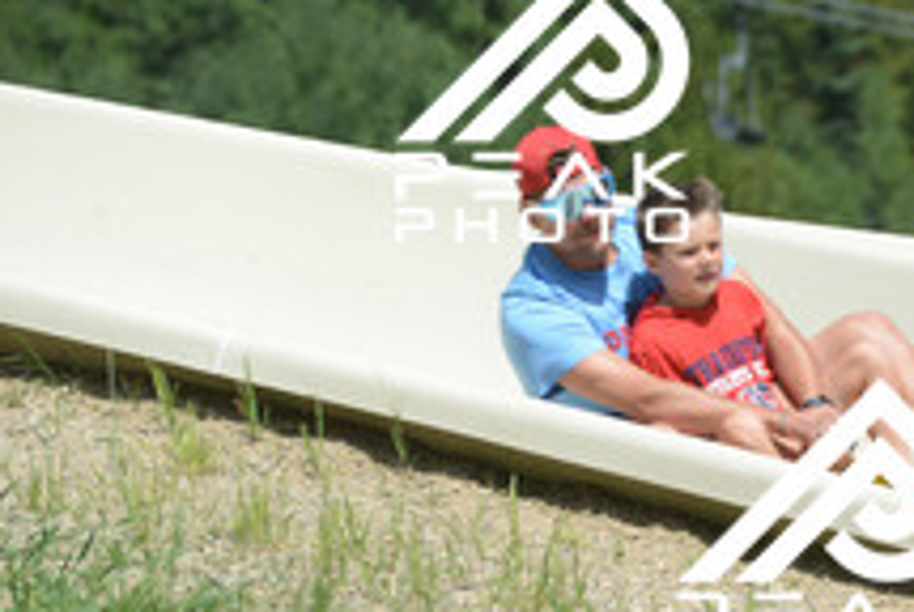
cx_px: 842
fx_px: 9203
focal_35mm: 362
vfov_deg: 3.8
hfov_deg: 5.7
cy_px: 504
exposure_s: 1/640
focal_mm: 195
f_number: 6.3
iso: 200
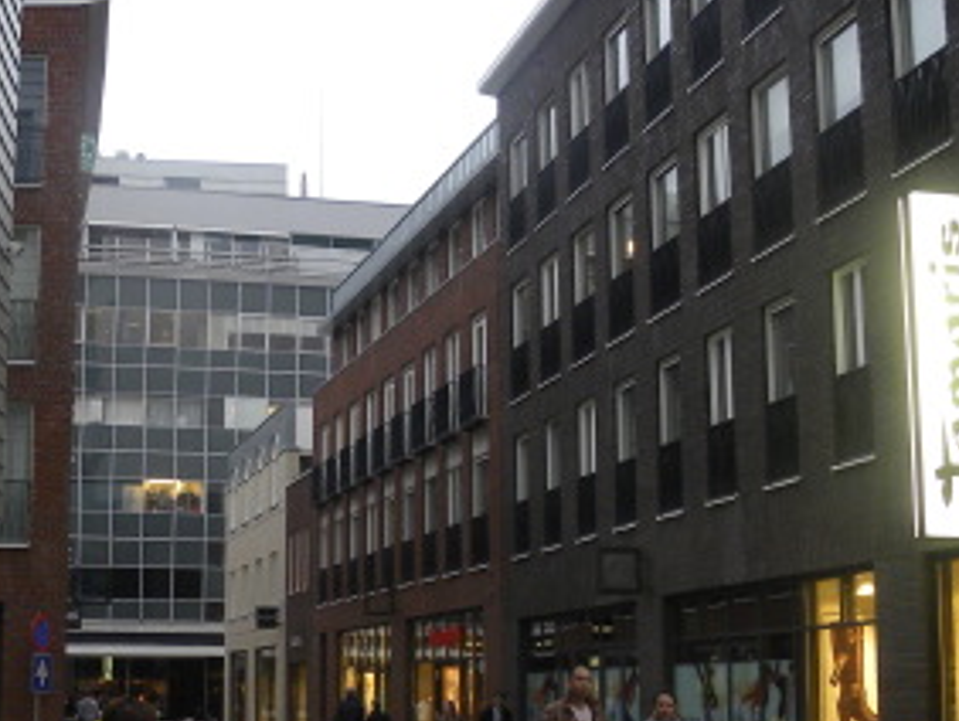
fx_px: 1636
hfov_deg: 32.6
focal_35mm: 59
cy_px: 469
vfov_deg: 24.8
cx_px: 381
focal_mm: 4.6
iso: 115
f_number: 2.8
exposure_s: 1/57.3
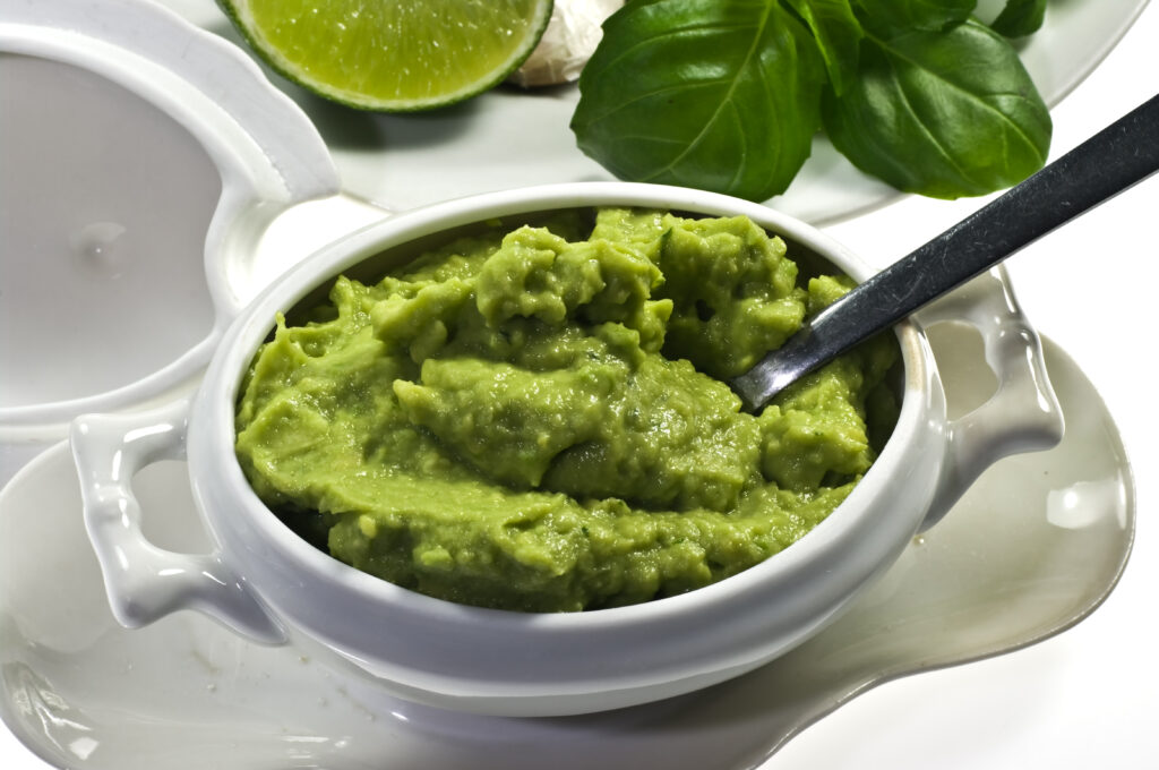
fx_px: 3376
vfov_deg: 13.0
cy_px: 385
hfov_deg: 19.5
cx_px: 580
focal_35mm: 105
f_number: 16
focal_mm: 70
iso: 100
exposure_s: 1.5
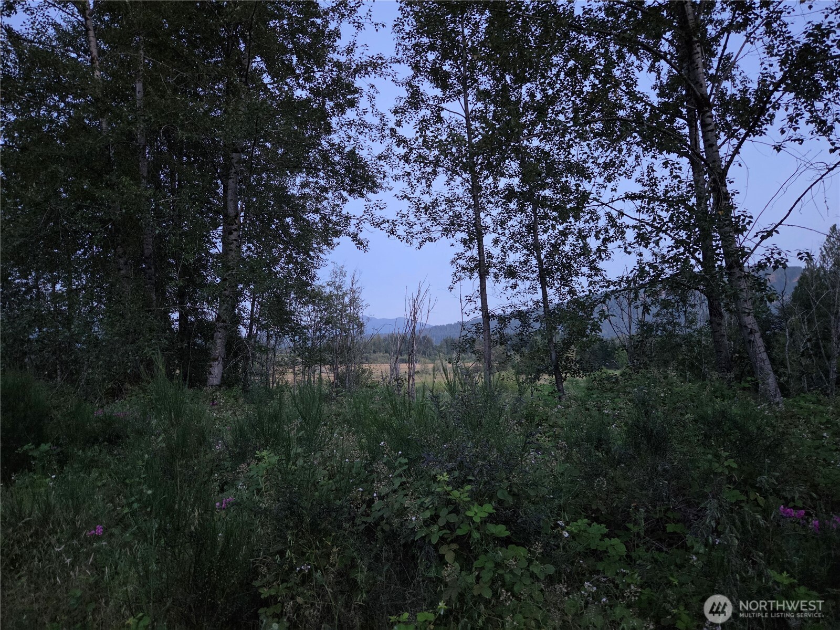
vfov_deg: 58.9
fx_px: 558
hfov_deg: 73.9
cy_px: 315
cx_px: 420
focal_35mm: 23
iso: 1250
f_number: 1.8
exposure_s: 1/60
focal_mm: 5.4
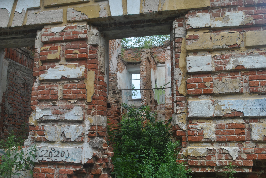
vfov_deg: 34.3
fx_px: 289
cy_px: 89
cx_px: 133
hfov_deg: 49.5
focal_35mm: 39
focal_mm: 26
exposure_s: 1/200
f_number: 7.1
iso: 100
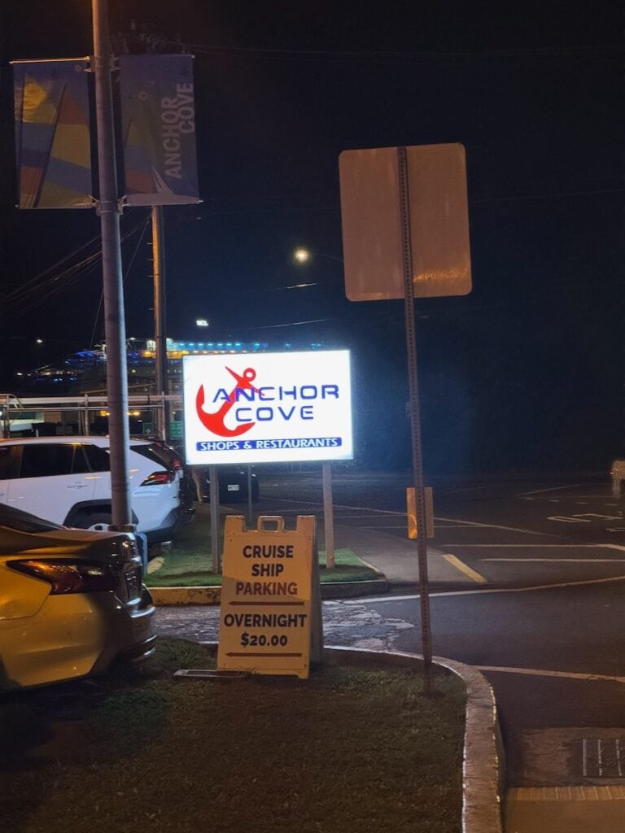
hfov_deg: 19.1
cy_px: 416
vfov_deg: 25.3
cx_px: 312
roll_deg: +2.3
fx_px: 1854
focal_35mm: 77
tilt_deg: +0.3
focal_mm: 9
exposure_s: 1/30
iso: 1600
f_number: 2.8
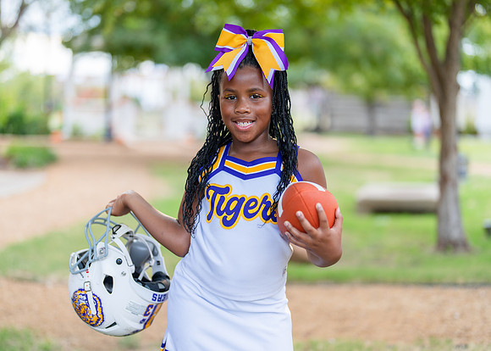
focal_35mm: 54
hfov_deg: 36.4
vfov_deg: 26.4
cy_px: 176
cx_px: 246
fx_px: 746
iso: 125
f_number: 1.2
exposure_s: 1/400
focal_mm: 50
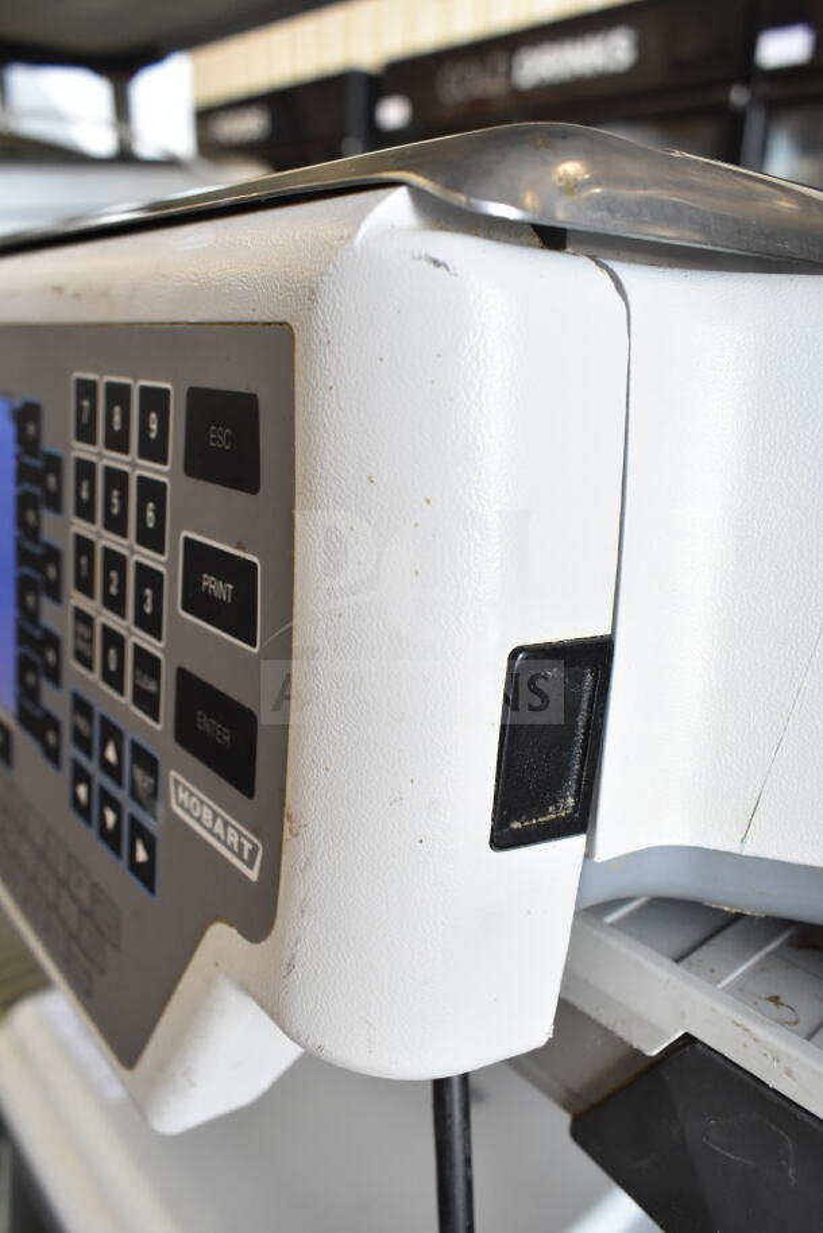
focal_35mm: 27
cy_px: 616
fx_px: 925
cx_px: 412
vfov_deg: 67.4
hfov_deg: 48.0
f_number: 5.6
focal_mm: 18
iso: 1600
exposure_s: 1/125
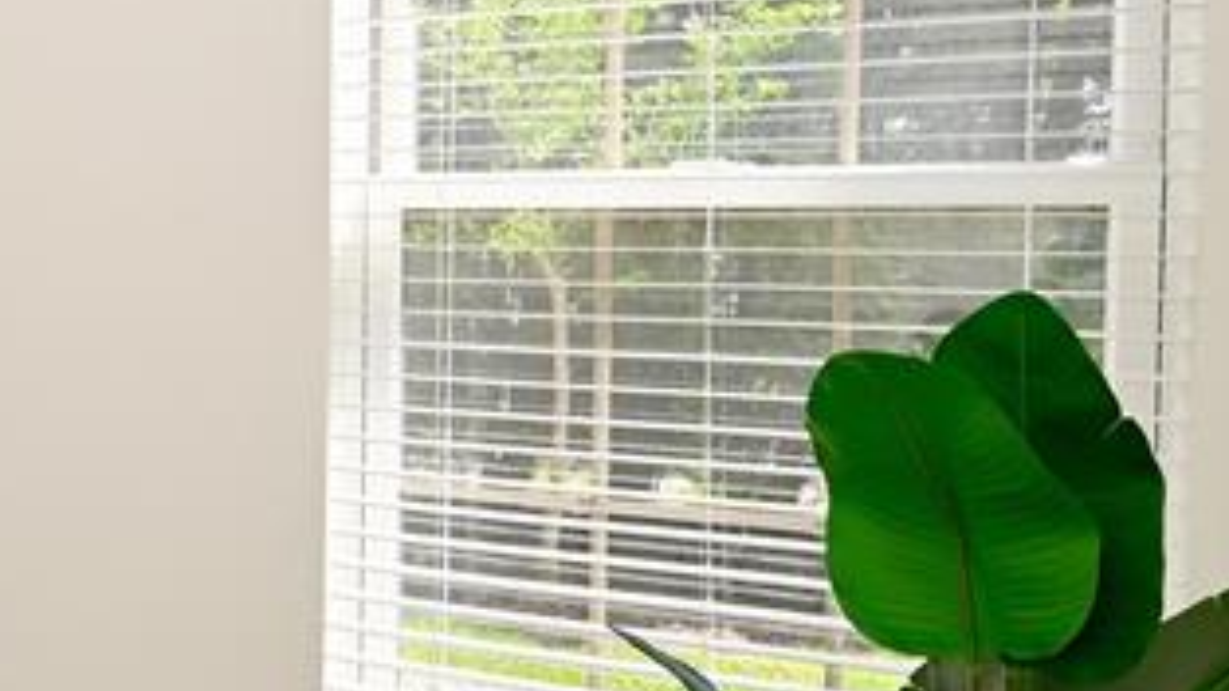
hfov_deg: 31.4
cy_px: 432
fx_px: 1564
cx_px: -424
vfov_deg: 24.8
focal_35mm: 48
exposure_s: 1/125
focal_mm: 14
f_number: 5.6
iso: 180
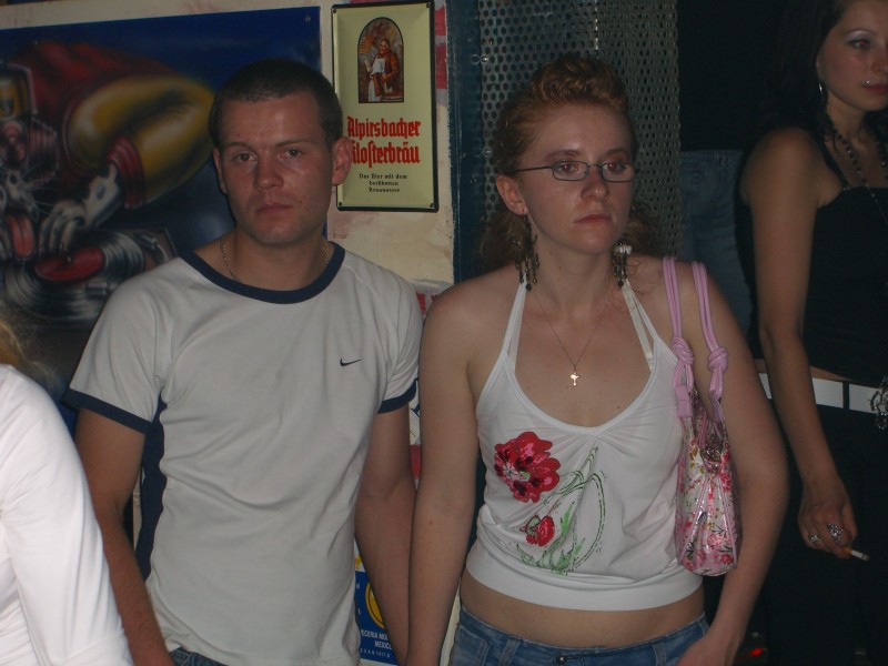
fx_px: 2437
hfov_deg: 20.7
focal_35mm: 95
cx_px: 444
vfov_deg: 15.6
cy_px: 333
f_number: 4.8
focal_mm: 19.7
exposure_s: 1/60
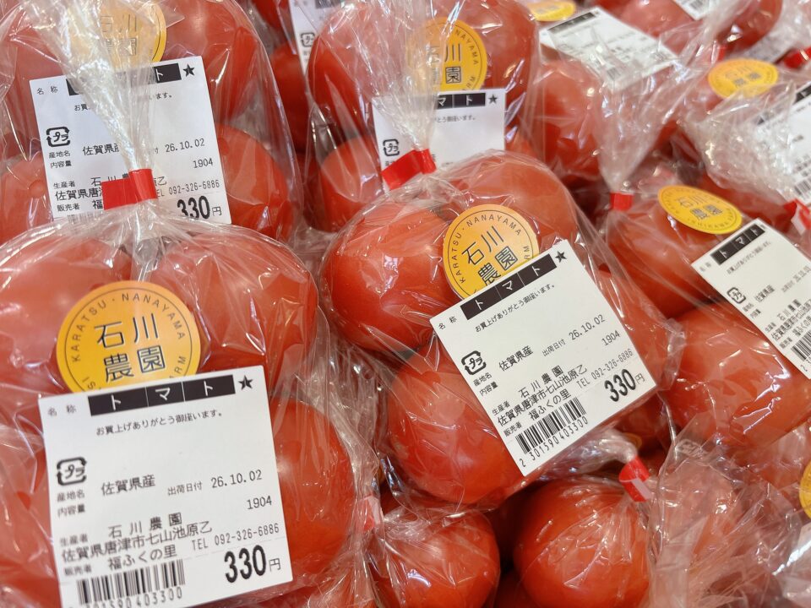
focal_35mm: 26
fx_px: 609
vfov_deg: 53.1
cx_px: 406
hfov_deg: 67.3
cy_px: 304
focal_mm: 5.96
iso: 125
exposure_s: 1/120
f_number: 1.6
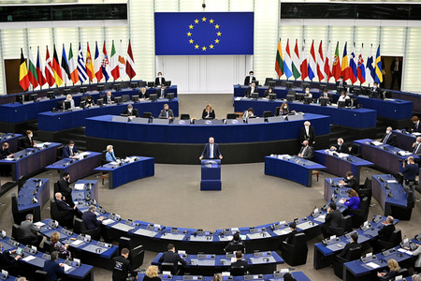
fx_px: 842
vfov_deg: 18.9
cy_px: 140
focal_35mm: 72
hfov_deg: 28.1
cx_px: 210
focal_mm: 72
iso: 3200
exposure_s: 1/320
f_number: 4.8
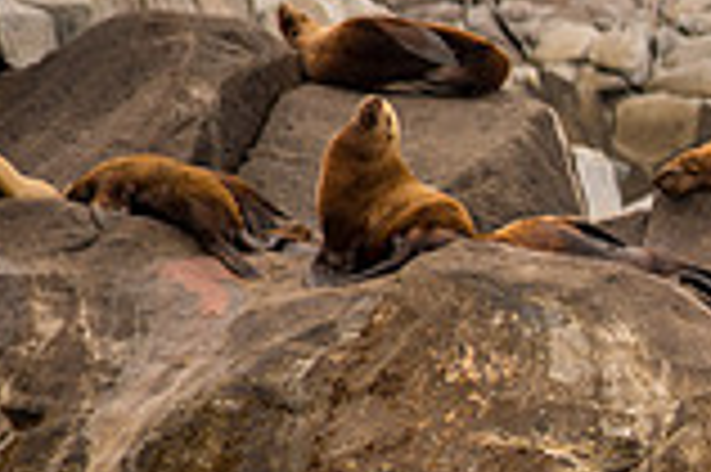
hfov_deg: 2.8
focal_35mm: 735
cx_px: 1094
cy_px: 290
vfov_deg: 1.9
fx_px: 14501
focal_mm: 200
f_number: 4
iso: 100
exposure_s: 1/500
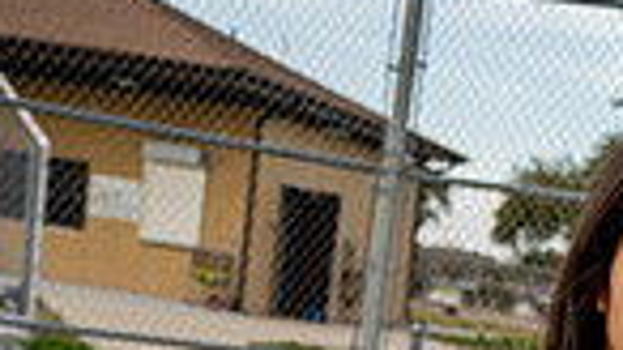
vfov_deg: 9.9
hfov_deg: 20.7
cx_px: 427
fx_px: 1701
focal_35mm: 103
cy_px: 905
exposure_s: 1/250
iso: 80
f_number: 4
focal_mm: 32
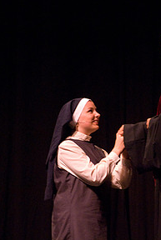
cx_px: 117
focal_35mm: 176
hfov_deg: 7.8
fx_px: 1175
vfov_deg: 11.7
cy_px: 146
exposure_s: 1/30
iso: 1600
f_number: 5.6
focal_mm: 75
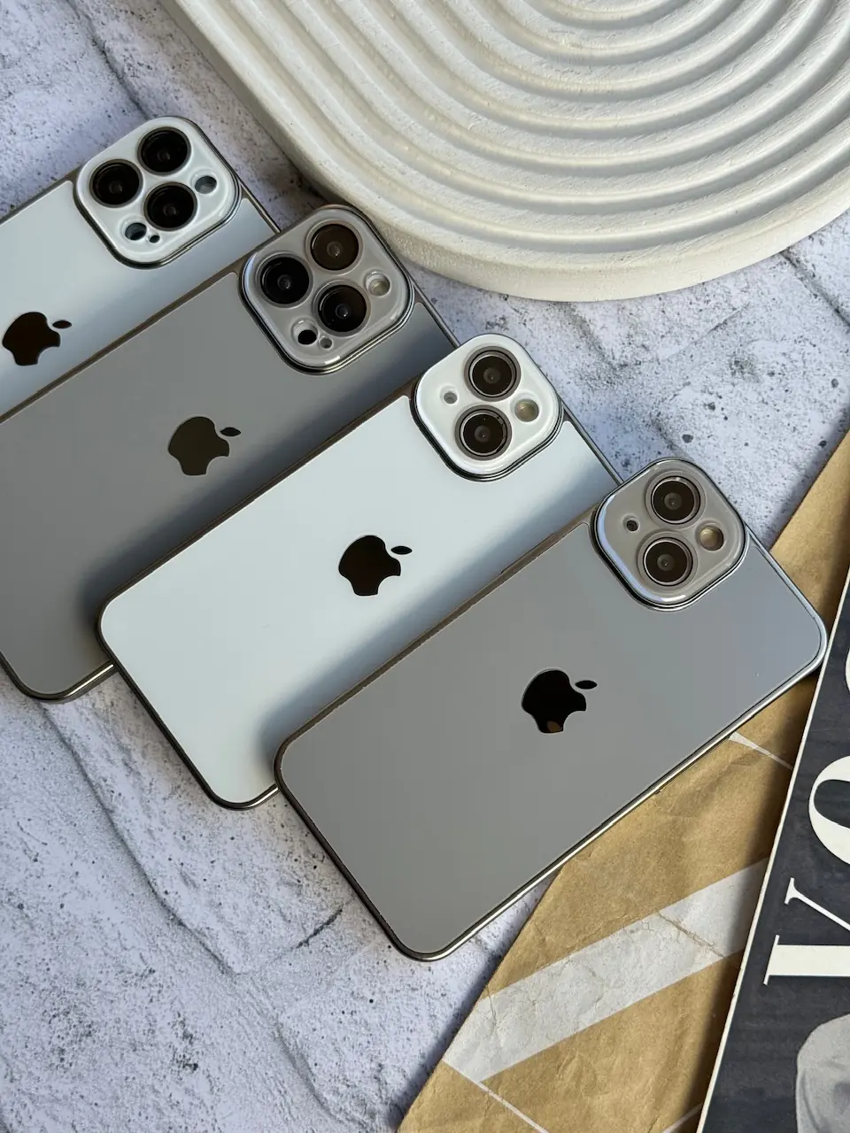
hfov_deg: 30.3
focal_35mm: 48
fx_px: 1572
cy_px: 566
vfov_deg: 39.7
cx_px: 425
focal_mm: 6.76
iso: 64
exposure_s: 1/843
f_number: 1.78
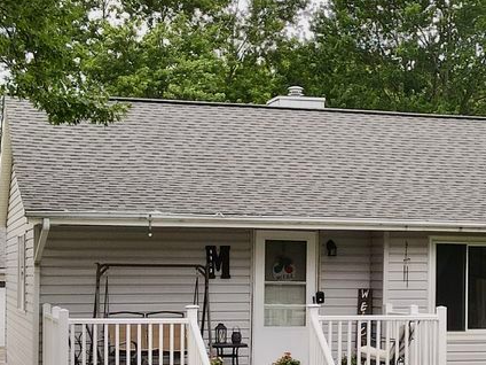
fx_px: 1193
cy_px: 276
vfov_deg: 17.3
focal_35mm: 85
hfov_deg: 22.7
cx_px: 381
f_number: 2.8
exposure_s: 1/25
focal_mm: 4.5
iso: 100
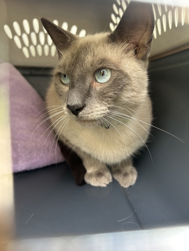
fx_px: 189
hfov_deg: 53.1
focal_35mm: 26
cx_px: 94
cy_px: 126
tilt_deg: -7.1
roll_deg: -0.5
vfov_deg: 67.3
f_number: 1.5
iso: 80
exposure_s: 1/121
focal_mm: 5.7
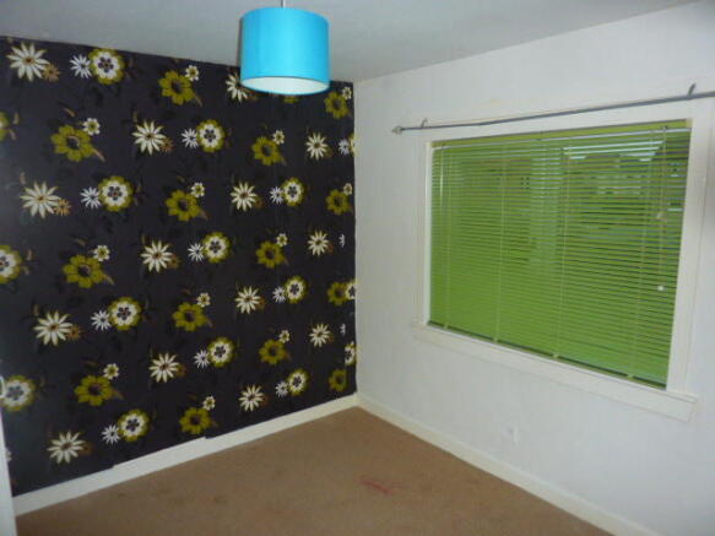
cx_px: 358
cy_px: 268
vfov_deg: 54.9
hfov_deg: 69.4
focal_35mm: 25
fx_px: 516
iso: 250
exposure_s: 1/30
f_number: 3.3
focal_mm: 4.1
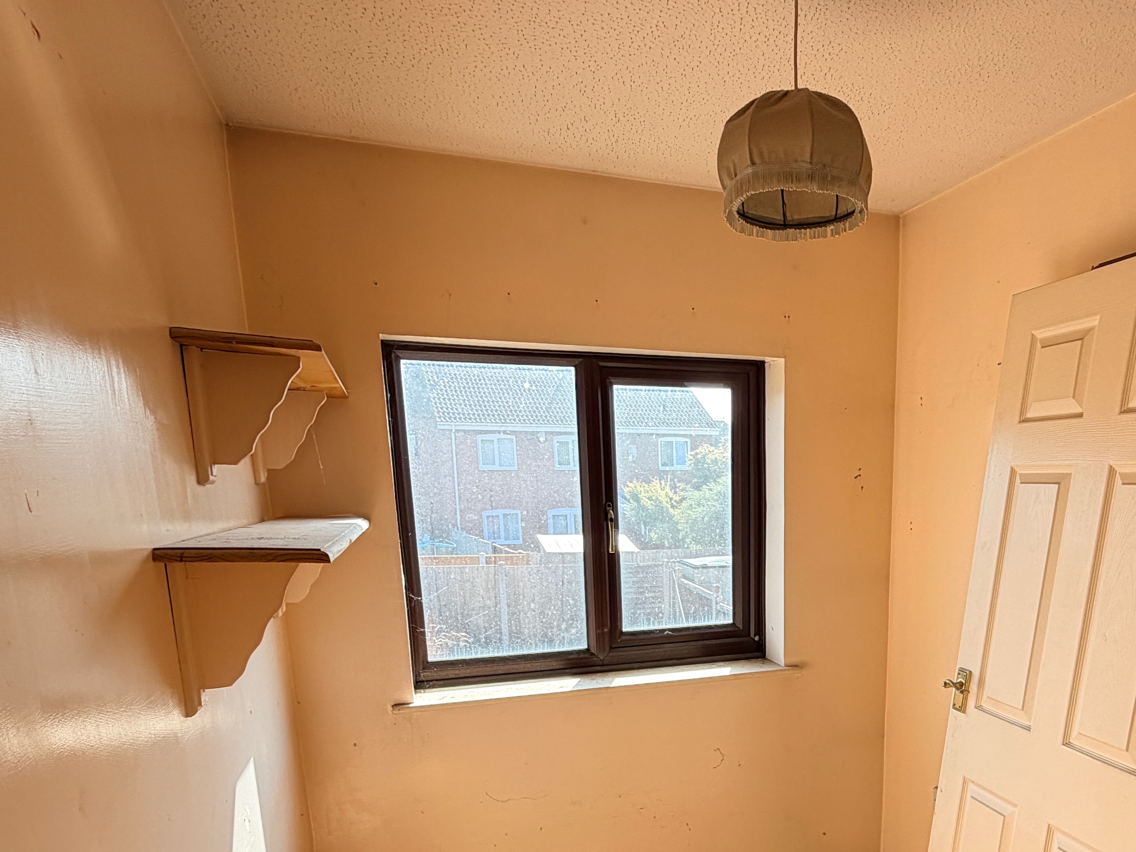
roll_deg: +0.0
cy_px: 653
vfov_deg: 50.5
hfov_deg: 65.3
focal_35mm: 26
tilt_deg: -11.0
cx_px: 768
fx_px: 853
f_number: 2.2
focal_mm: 2.22
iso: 40
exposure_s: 1/145
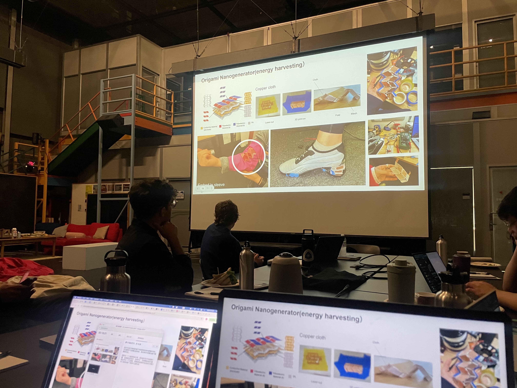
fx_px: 388
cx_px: 258
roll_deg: -0.3
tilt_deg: +4.7
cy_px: 194
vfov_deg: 53.1
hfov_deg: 67.3
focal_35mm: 26
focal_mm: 4.2
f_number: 1.6
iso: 500
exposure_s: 1/60
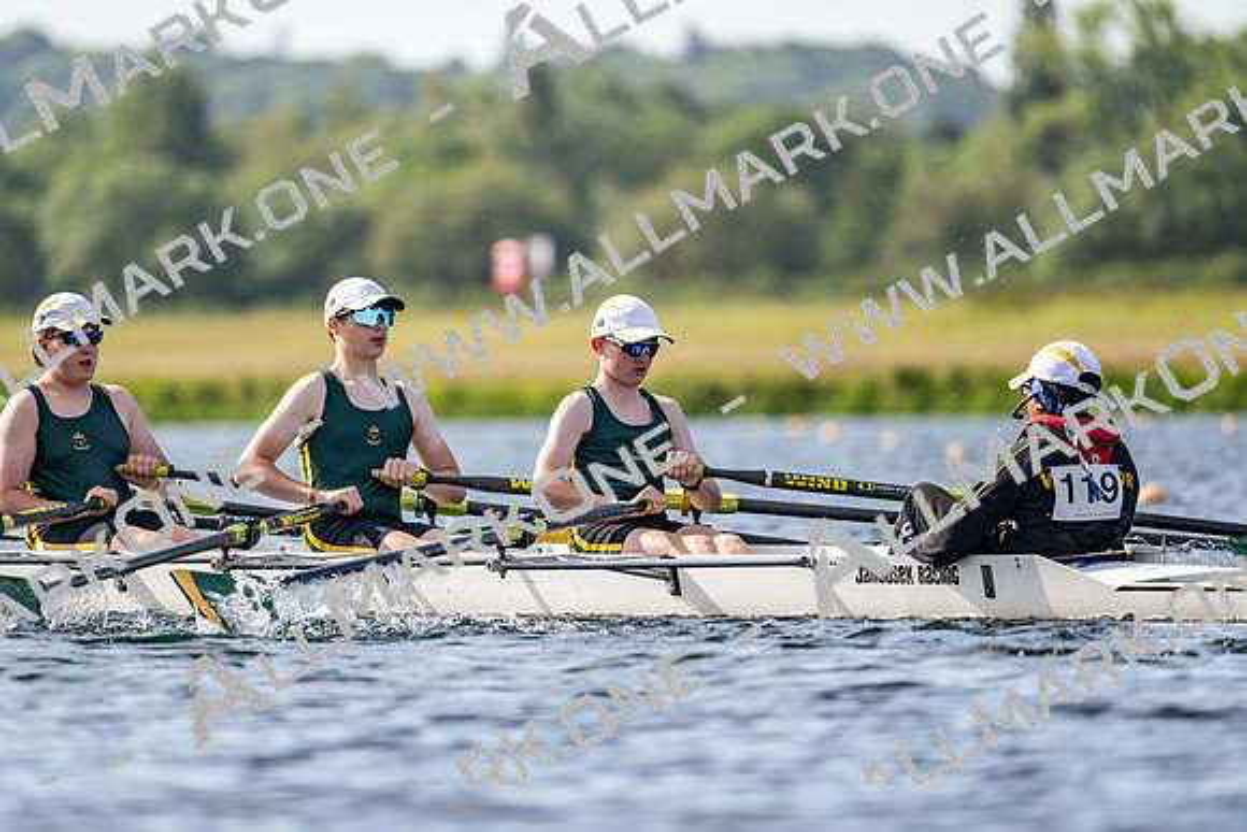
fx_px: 13858
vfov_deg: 3.4
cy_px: 416
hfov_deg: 5.2
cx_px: 624
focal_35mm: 400
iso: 250
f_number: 4.5
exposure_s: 1/2500
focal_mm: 400
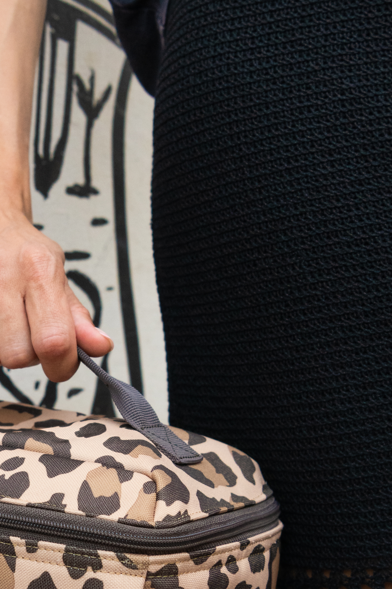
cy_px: 377
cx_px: 0
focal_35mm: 80
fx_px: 1307
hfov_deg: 16.7
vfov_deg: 25.3
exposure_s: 1/400
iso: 1250
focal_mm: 30
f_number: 5
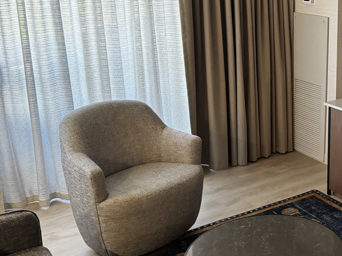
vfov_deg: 28.5
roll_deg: -0.7
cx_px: 314
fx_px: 504
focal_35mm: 51
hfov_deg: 35.1
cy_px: 107
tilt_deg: -16.6
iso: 640
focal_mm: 6.76
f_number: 1.78
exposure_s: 1/60
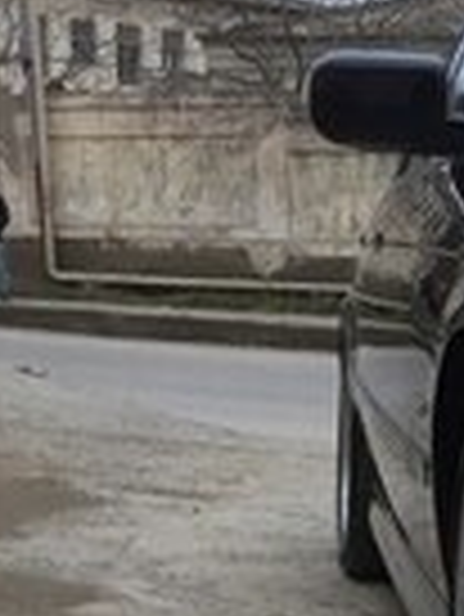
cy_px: 782
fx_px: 1874
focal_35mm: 105
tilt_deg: -17.0
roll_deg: -0.1
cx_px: 455
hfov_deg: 13.9
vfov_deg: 17.6
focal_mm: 4.15
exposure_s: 1/33
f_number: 2.2
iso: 64
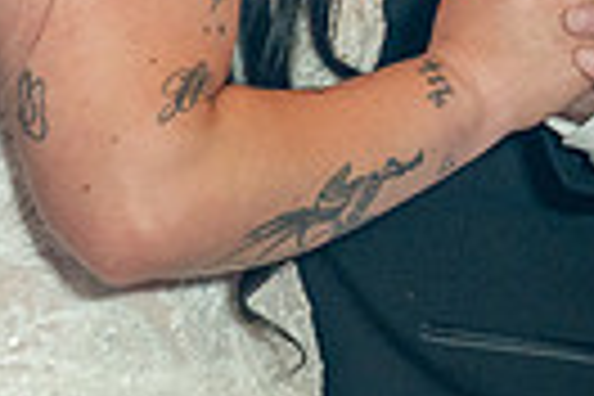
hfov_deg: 6.0
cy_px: -408
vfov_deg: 4.0
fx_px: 5643
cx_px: 243
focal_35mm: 342
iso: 800
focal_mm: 70
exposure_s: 1/125
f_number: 2.8
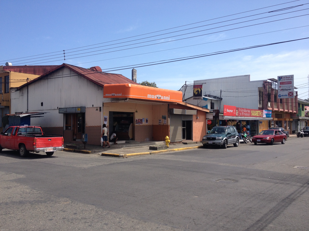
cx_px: 154
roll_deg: +0.4
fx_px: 312
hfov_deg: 52.6
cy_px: 116
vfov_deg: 40.7
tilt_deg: -3.1
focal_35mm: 35
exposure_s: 1/1534
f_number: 2.4
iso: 50
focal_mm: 4.28
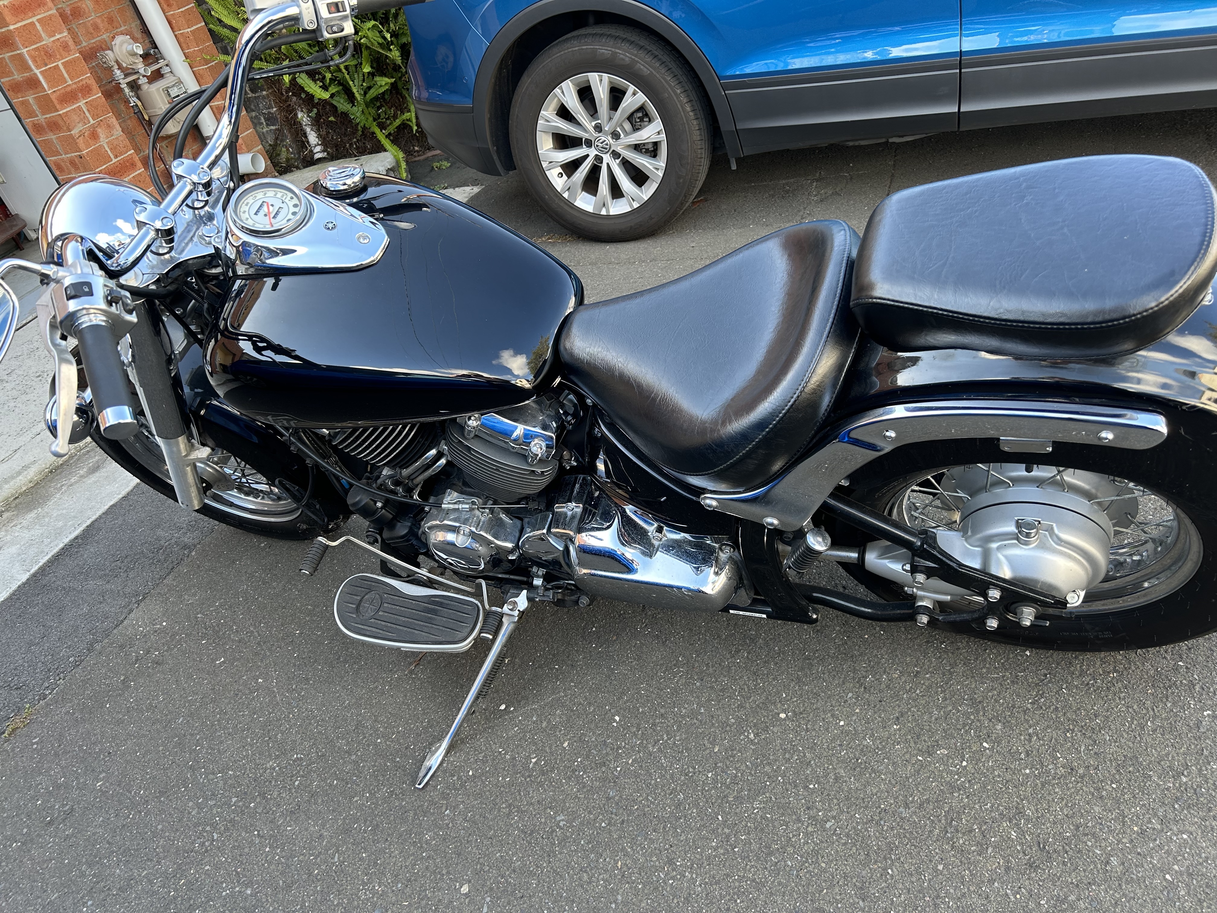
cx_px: 608
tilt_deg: -34.0
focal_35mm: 26
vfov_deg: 53.1
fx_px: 914
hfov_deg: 67.3
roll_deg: +18.3
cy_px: 456
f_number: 1.5
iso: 50
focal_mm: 5.7
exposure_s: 1/165
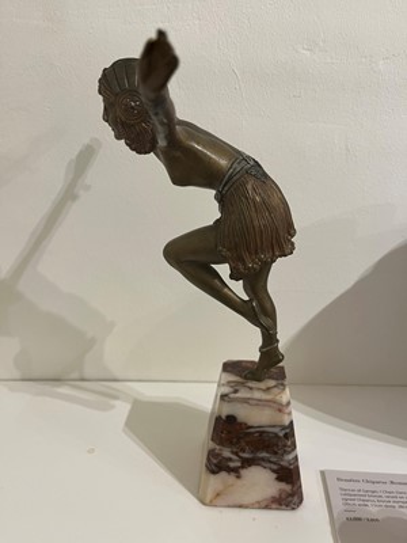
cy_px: 272
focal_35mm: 26
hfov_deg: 53.1
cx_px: 204
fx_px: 408
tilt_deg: -20.6
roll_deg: +1.4
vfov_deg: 67.3
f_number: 1.6
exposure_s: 1/50
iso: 125
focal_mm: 5.1
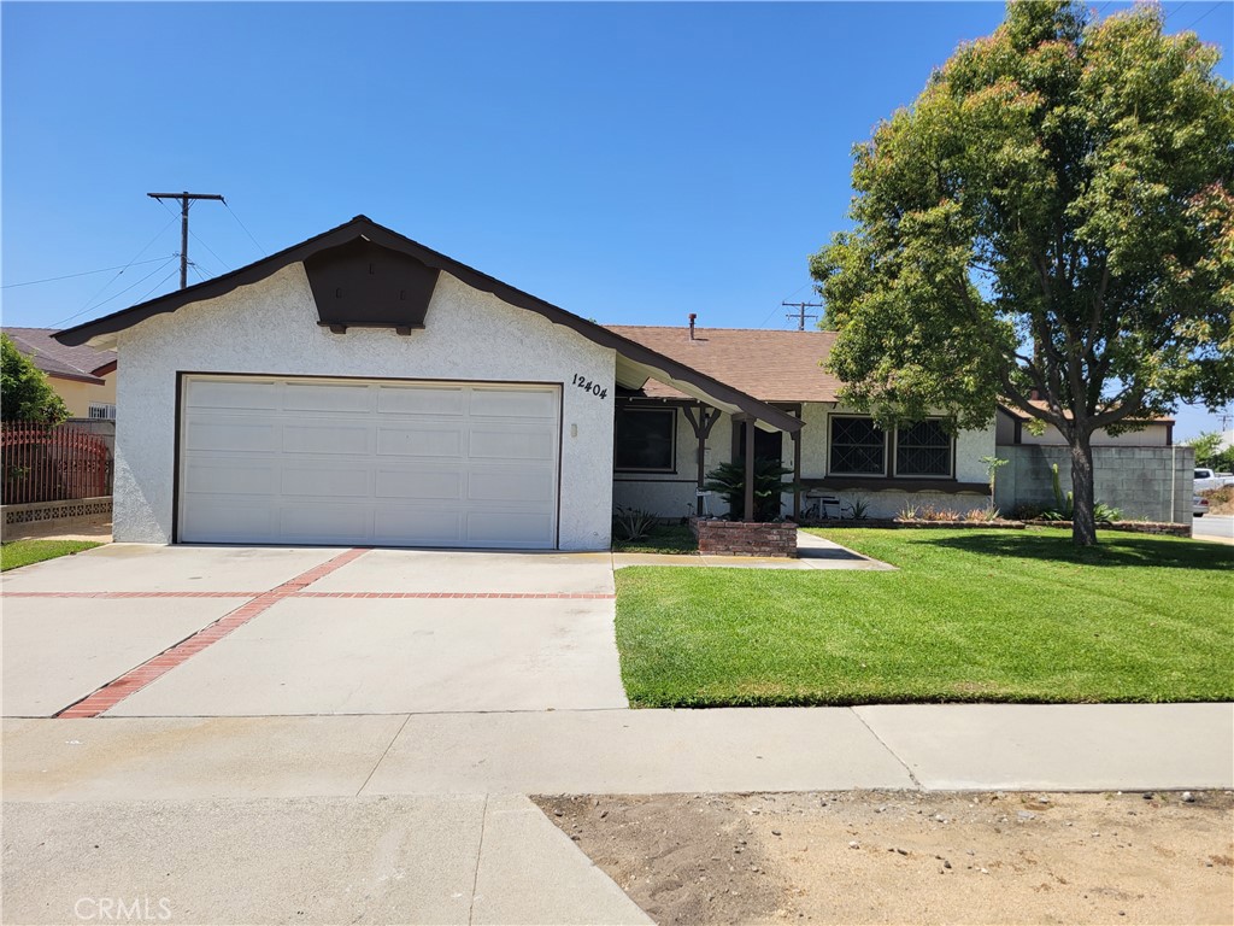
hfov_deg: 67.3
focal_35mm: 26
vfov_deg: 53.1
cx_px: 617
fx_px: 927
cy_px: 463
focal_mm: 5.4
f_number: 1.8
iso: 40
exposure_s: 1/2828
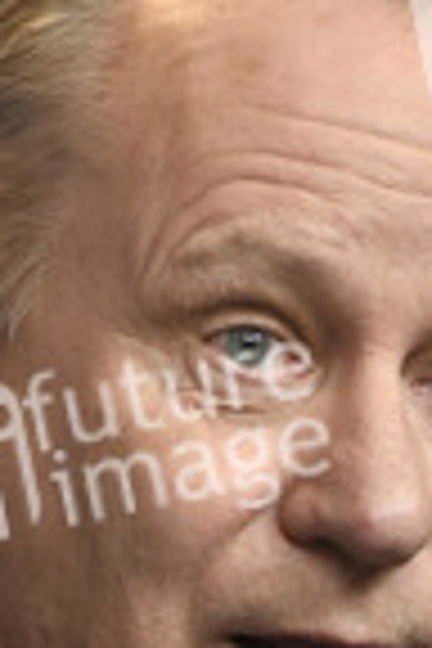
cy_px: 675
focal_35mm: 833
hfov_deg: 1.7
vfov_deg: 2.5
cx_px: 230
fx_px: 14993
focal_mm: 200
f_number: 3.5
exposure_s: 1/400
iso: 1250
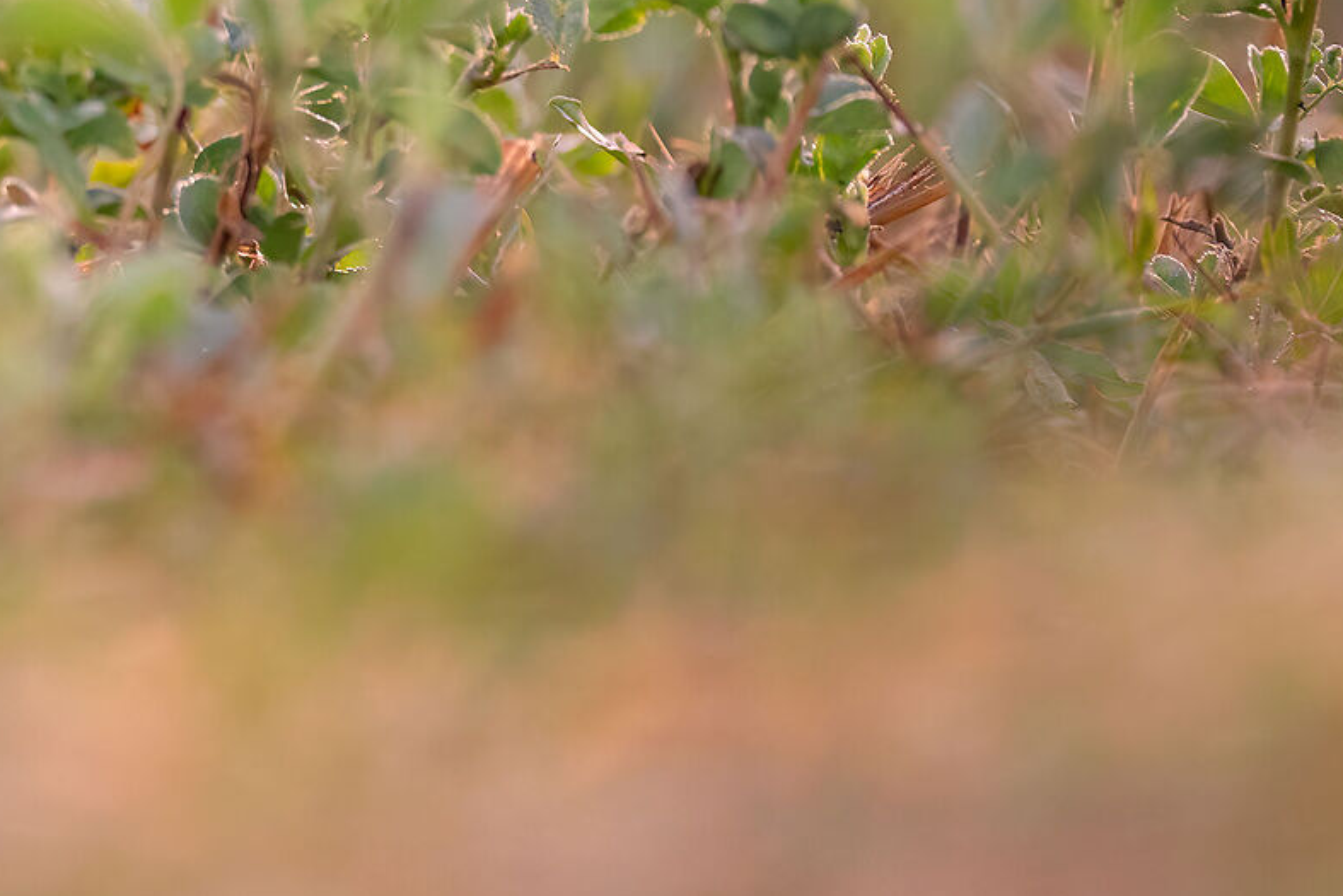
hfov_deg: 1.1
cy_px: -201
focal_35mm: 1830
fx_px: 68277
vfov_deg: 0.8
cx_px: -433
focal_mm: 600
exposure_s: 1/125
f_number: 6.3
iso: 2500
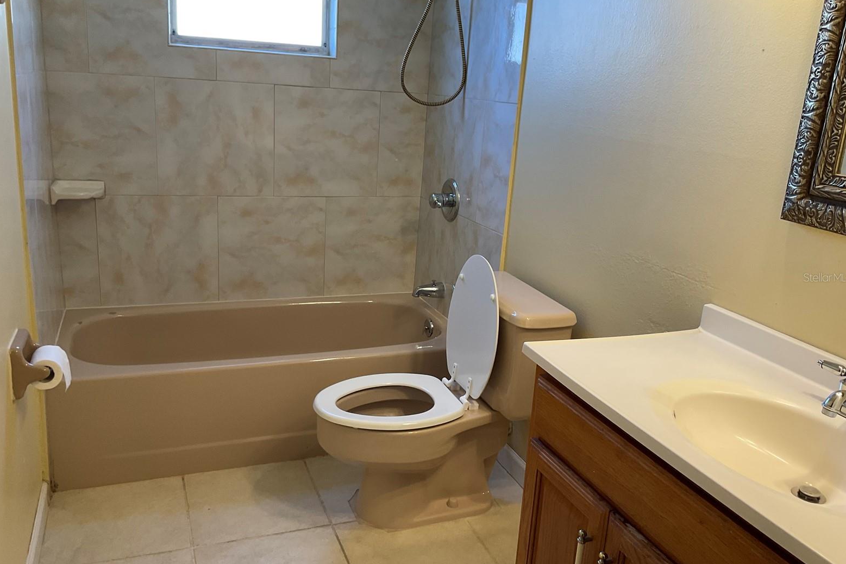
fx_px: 728
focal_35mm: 31
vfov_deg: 42.3
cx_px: 420
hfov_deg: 60.3
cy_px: 277
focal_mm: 3
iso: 50
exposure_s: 1/60
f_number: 1.8
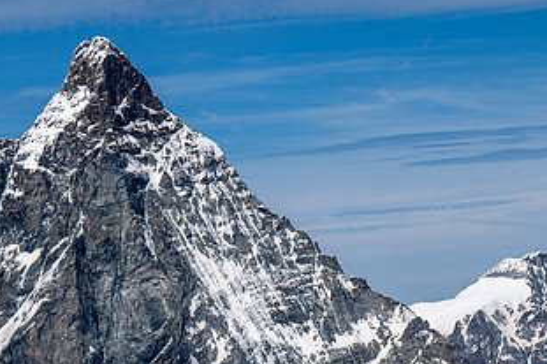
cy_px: 247
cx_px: 135
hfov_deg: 11.2
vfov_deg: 7.5
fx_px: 2779
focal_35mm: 183
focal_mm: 98
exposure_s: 1/500
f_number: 9
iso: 64
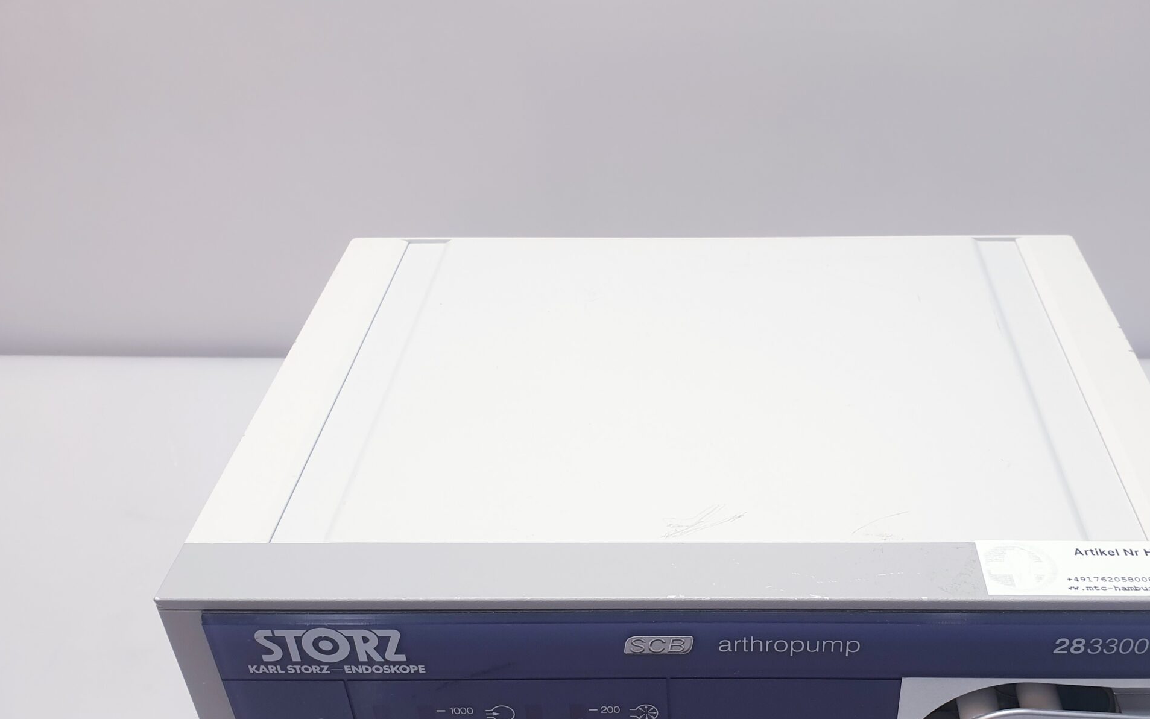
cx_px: 710
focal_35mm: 37
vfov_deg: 33.7
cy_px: 539
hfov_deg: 52.3
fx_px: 1160
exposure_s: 1/50
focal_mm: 4.3
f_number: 2.4
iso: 50
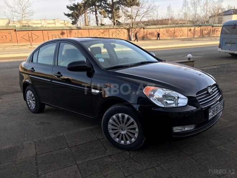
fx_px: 199
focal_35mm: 29
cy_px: 89
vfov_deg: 48.2
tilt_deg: -15.9
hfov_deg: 61.7
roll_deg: +3.2
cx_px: 118
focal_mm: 4.15
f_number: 2.2
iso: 25
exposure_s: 1/364
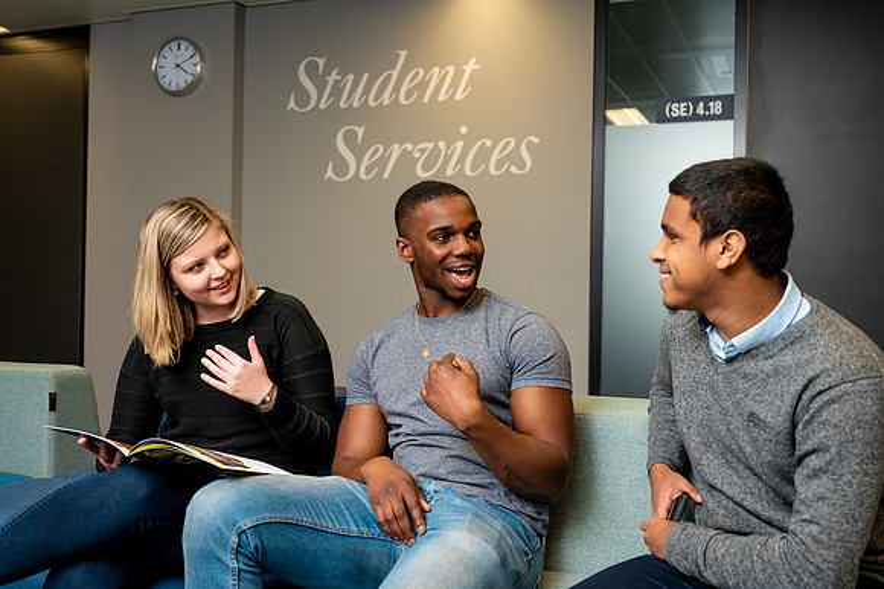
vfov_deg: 35.0
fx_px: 933
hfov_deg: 50.7
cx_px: 442
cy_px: 294
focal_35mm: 38
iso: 1000
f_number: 4
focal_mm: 38
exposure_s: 1/200
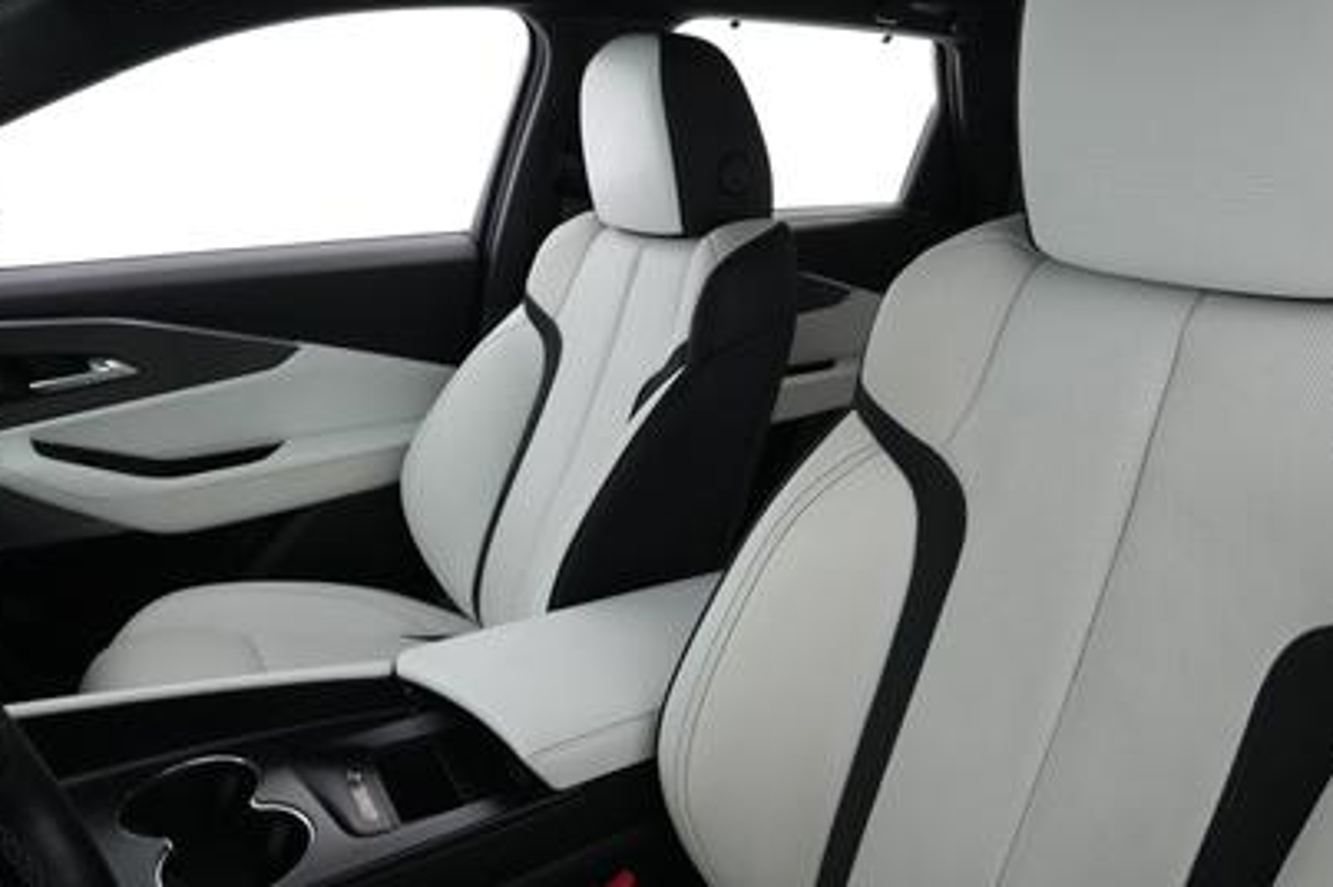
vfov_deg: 47.8
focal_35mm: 27
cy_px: 480
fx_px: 999
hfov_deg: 67.4
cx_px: 691
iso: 8000
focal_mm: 17
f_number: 7.1
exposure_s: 1/25
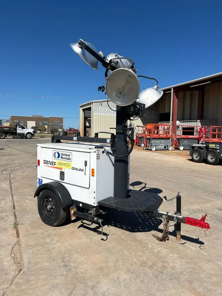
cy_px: 148
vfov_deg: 67.3
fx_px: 222
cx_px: 111
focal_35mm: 26
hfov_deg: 53.1
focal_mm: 5.7
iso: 50
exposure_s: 1/8696
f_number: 1.5
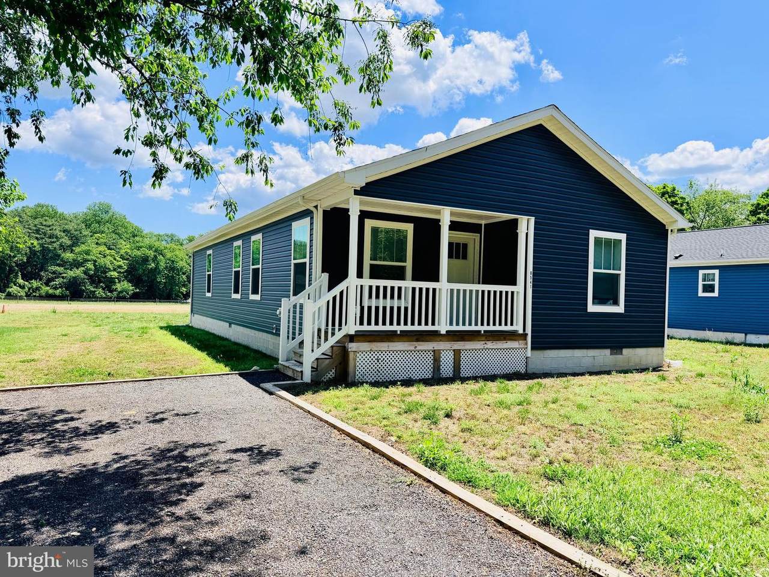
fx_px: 533
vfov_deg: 56.8
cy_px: 288
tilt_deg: +0.0
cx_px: 384
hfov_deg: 71.6
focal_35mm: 24
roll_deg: -1.3
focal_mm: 6.76
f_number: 1.78
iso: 80
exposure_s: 1/3953
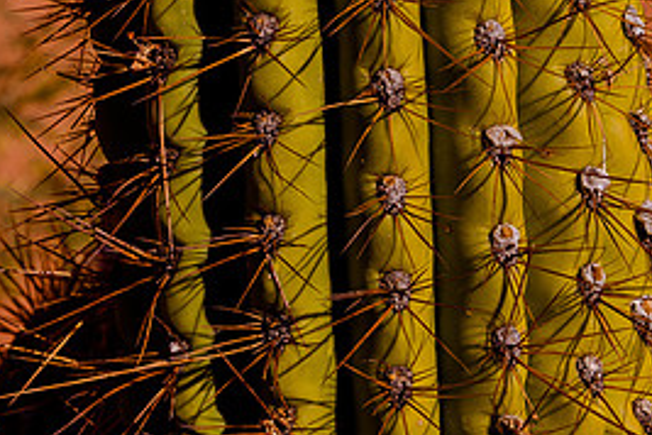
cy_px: 105
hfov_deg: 12.5
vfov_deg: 8.4
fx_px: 2952
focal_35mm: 163
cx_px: 537
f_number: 8
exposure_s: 1/800
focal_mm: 75
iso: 200
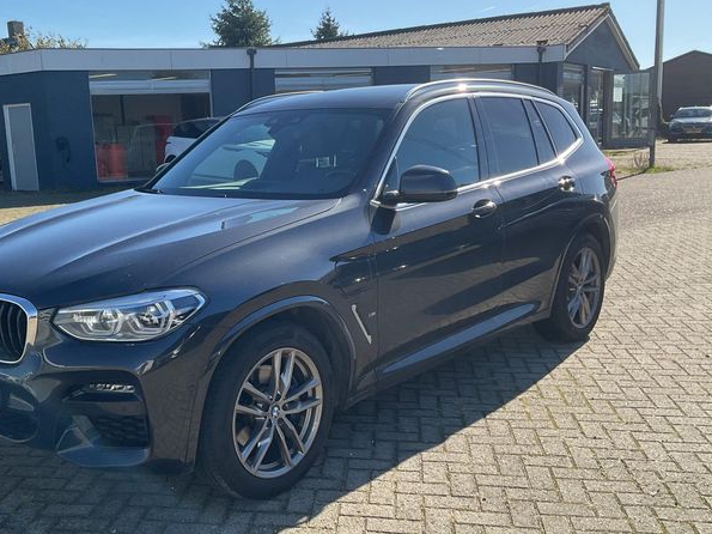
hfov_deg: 47.3
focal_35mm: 39
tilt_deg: -7.5
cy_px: 280
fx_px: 802
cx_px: 252
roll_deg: +3.5
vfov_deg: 36.8
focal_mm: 3
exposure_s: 1/978
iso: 16
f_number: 1.8
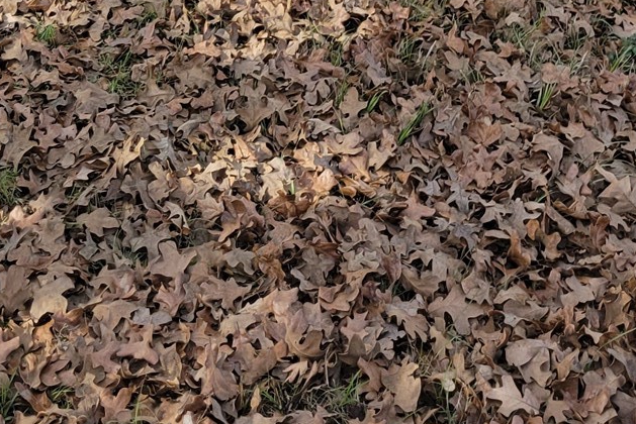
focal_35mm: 88
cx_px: 314
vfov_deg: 12.3
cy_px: -601
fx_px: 1555
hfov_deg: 23.1
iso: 40
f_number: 1.8
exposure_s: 1/1108
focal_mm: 5.4
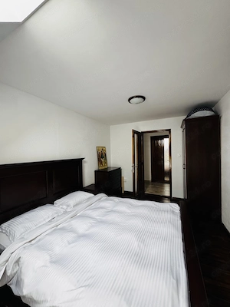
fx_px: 124
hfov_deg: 85.7
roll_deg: +1.6
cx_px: 115
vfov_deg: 102.1
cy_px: 154
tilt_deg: +0.4
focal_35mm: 14
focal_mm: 2.22
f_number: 2.2
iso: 320
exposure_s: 1/99
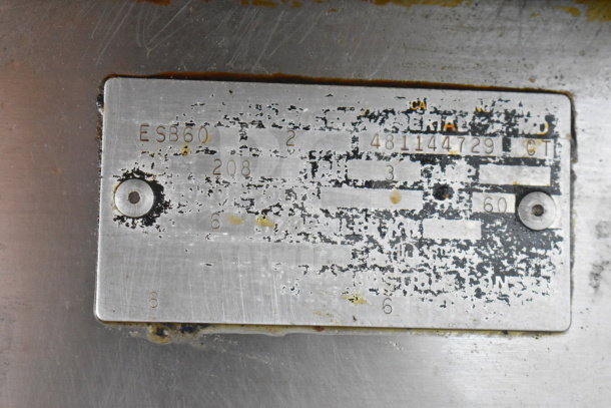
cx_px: 306
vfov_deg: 16.6
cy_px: 204
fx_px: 1400
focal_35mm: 82
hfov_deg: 24.6
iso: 7200
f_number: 5.6
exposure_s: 1/100
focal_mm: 55
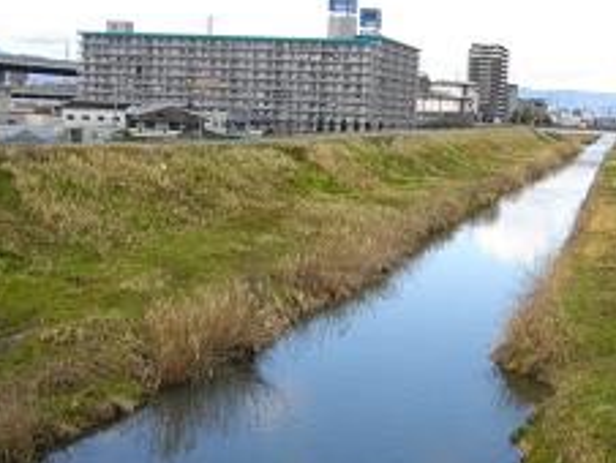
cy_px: 237
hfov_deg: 33.8
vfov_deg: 26.6
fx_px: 980
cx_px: 497
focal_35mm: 55
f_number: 5.5
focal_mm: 5.7
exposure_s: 1/200
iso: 100
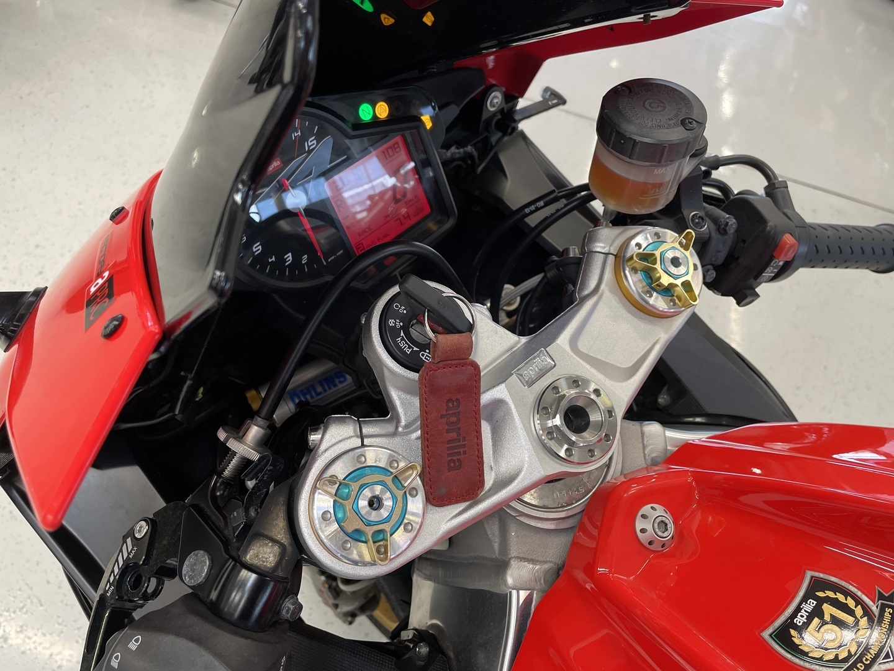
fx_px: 671
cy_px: 336
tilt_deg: -44.4
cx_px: 447
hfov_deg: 67.3
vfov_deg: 53.1
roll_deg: -13.4
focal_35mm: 26
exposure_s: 1/100
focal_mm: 4.2
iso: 125
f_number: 1.6
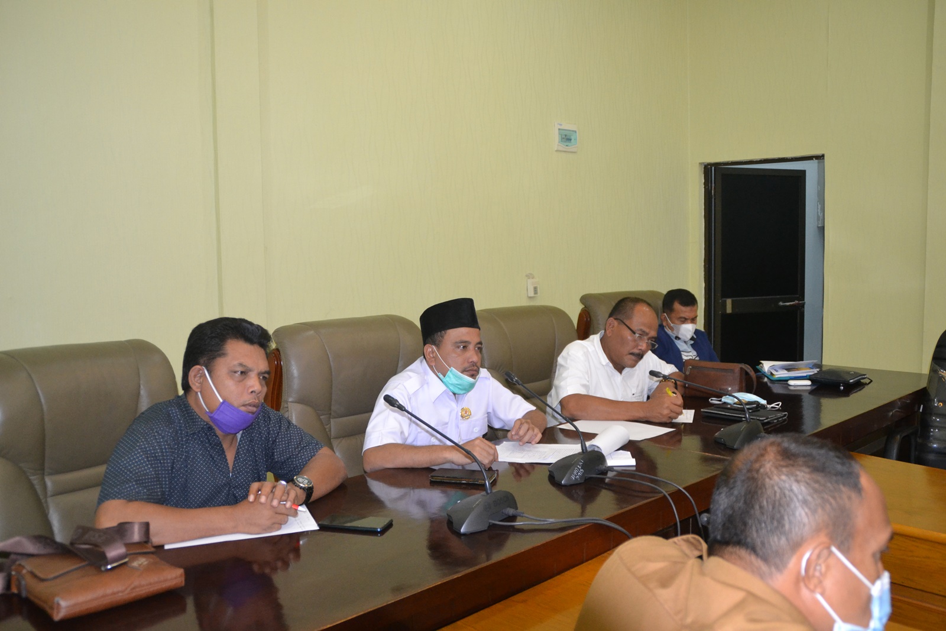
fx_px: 867
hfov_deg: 57.2
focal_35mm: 33
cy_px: 316
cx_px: 473
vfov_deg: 40.0
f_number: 3.5
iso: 1600
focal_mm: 22
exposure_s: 1/60
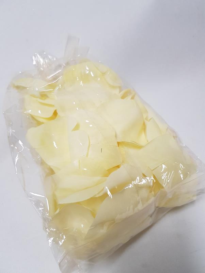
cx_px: 102
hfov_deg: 53.1
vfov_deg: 67.3
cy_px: 136
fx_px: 205
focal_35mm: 26
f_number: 1.7
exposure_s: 1/50
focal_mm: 4.3
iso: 125
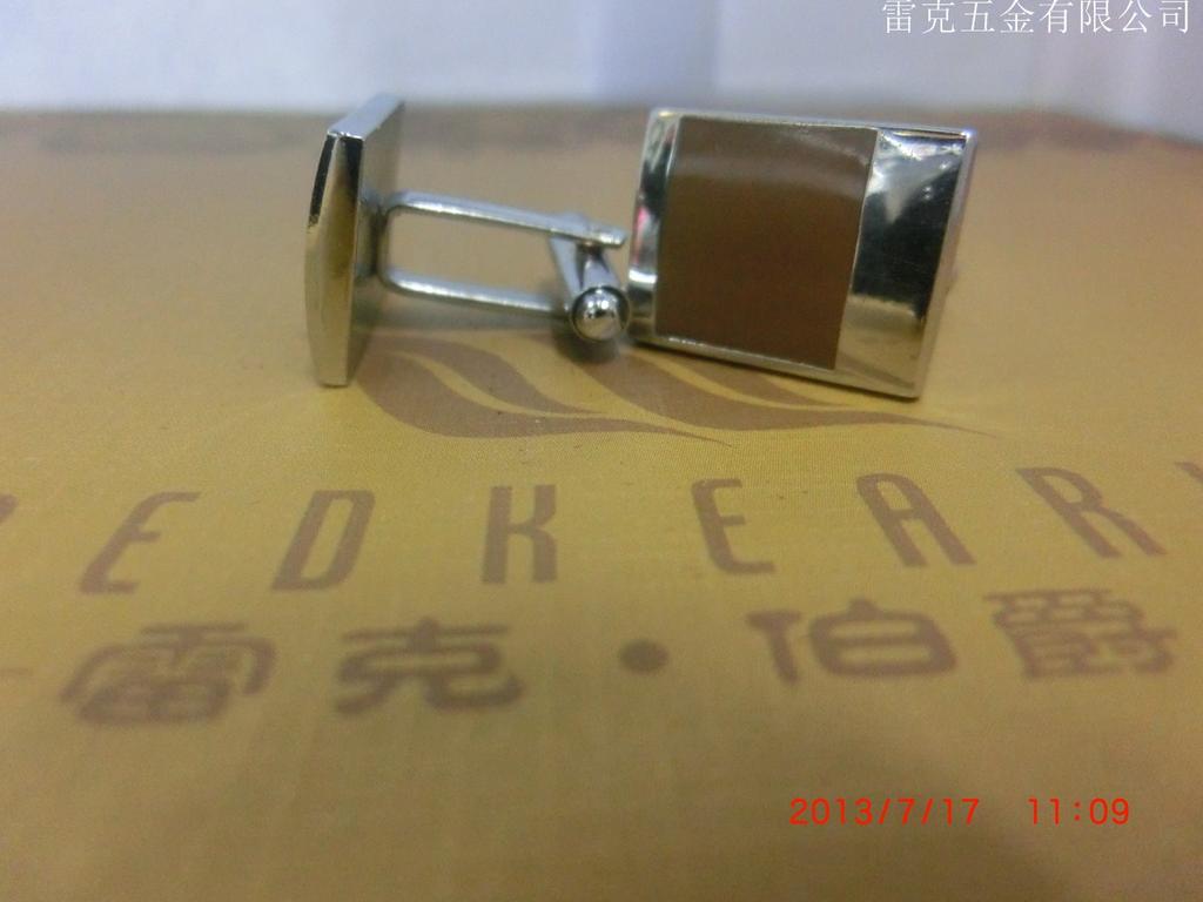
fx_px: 834
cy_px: 451
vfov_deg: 56.8
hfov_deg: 71.6
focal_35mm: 24
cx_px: 602
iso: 800
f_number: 3
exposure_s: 1/50
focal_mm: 4.24
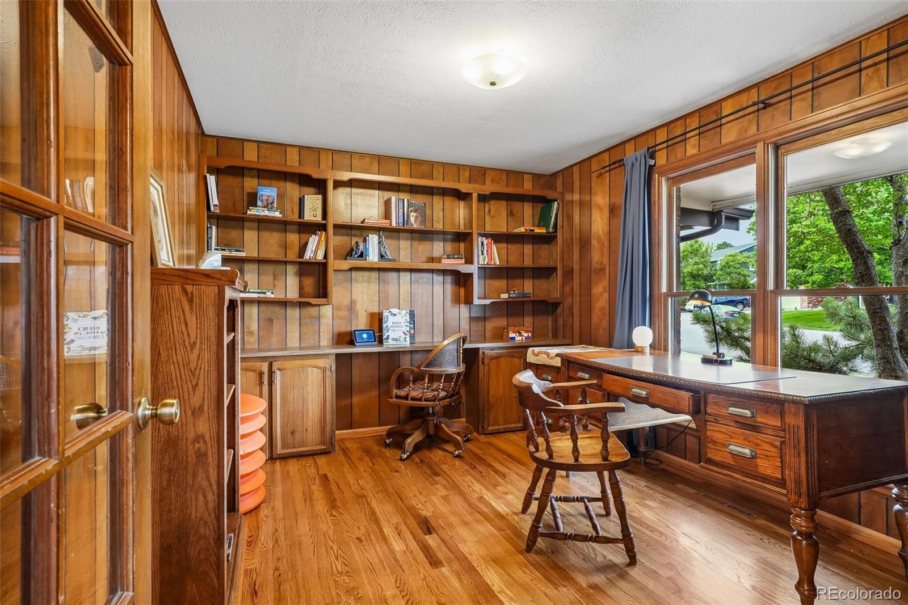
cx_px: 454
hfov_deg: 95.0
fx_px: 416
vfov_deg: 72.0
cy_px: 302
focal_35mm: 16
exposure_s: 1/4
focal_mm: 11
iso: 500
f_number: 8
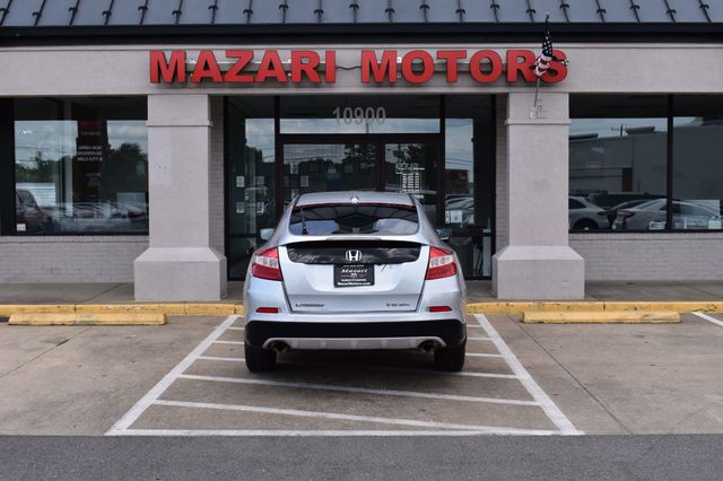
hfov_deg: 42.3
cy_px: 240
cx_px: 362
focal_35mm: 46
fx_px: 933
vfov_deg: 28.9
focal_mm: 31
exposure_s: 1/400
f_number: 11
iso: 400
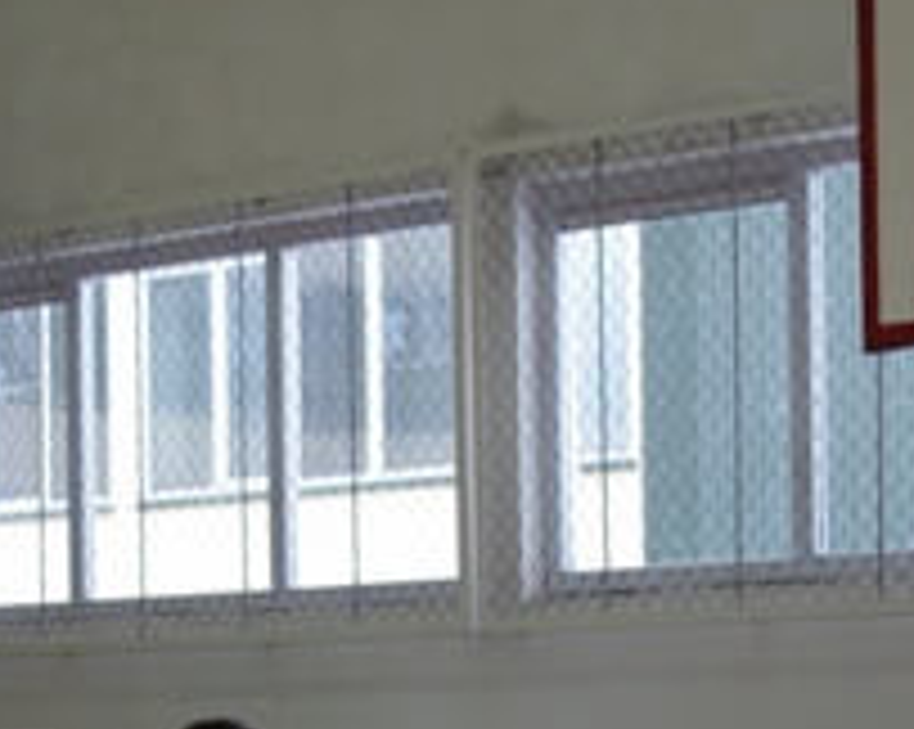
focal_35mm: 154
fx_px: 4162
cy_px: 857
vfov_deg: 9.9
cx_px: 230
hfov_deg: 12.5
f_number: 4.5
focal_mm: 35
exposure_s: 1/25
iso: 200
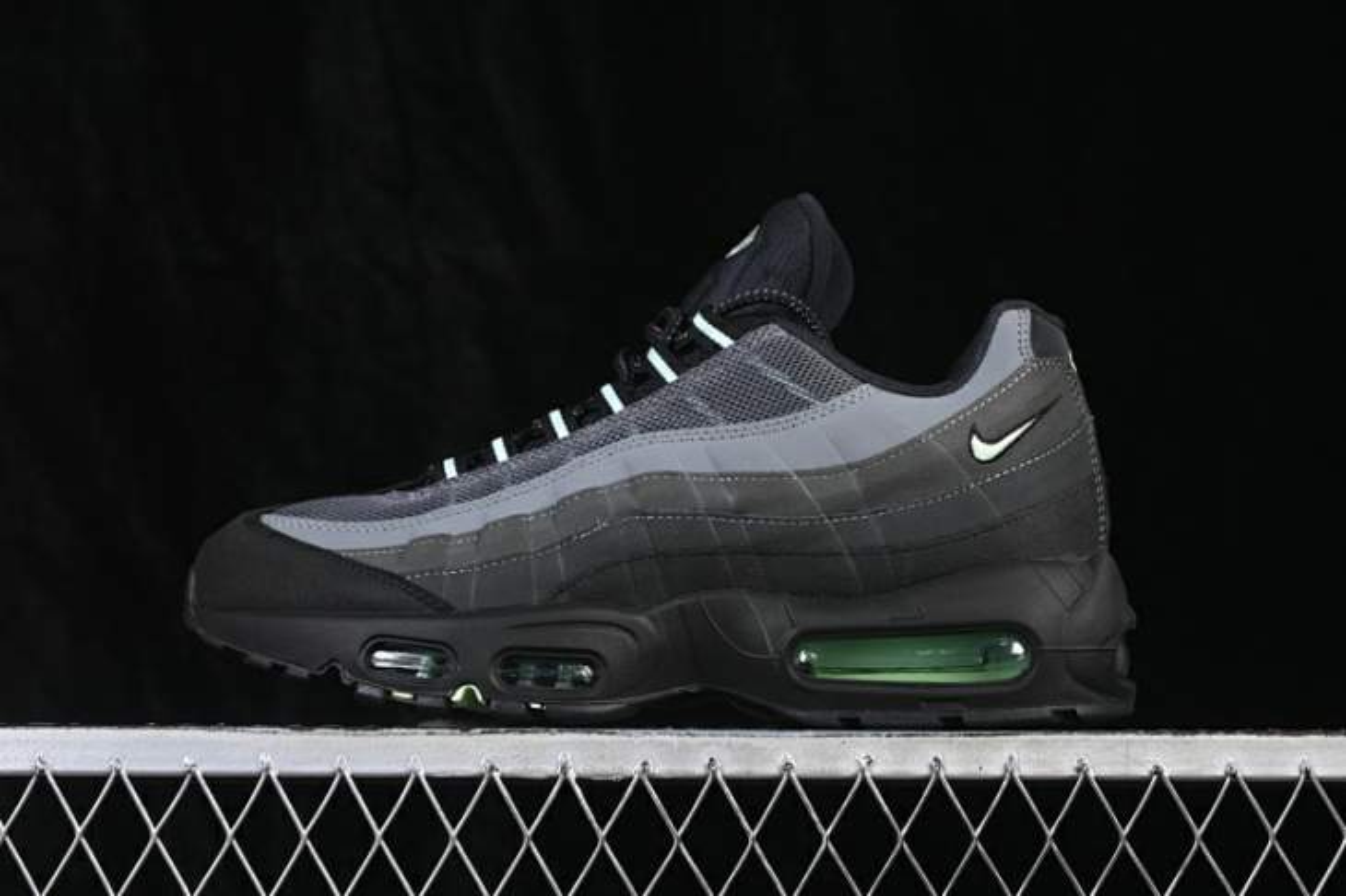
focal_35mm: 75
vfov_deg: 18.2
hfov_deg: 27.0
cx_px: 673
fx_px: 2803
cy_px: 448
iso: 160
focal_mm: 50
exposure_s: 1/60
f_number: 6.3
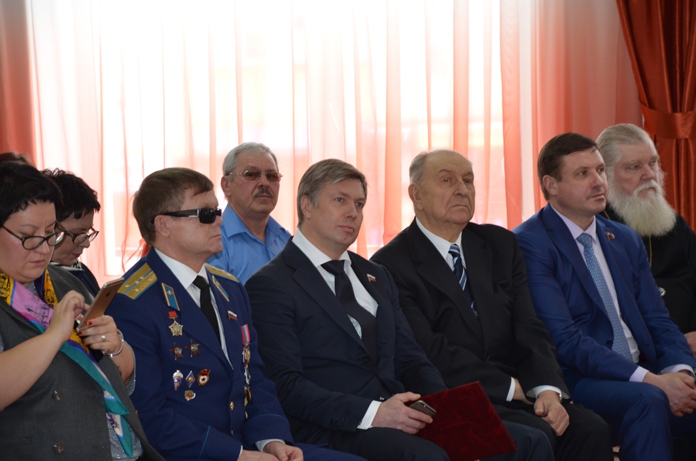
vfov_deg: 8.7
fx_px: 3038
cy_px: 230
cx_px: 348
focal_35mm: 158
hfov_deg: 13.1
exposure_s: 1/60
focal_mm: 105
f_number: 5.6
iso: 640
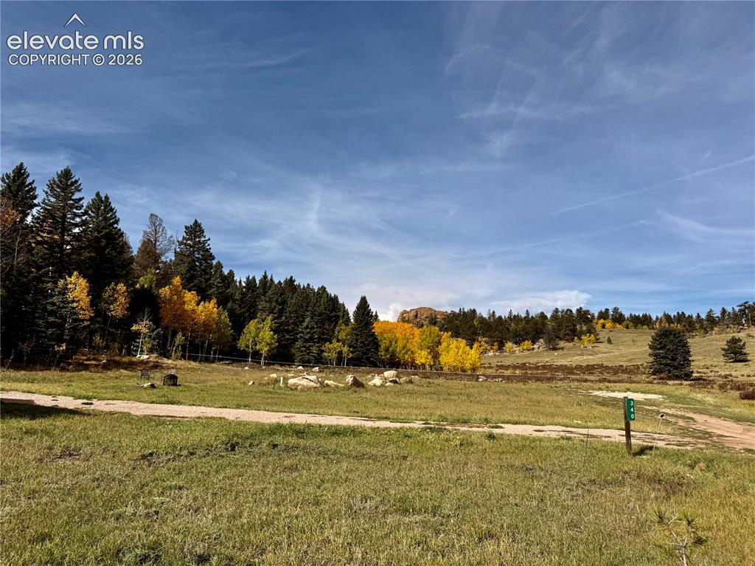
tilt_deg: +9.4
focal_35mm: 24
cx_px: 378
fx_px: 523
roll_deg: -0.7
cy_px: 283
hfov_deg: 71.6
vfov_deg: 56.8
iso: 80
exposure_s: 1/6711
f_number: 1.78
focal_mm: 6.76
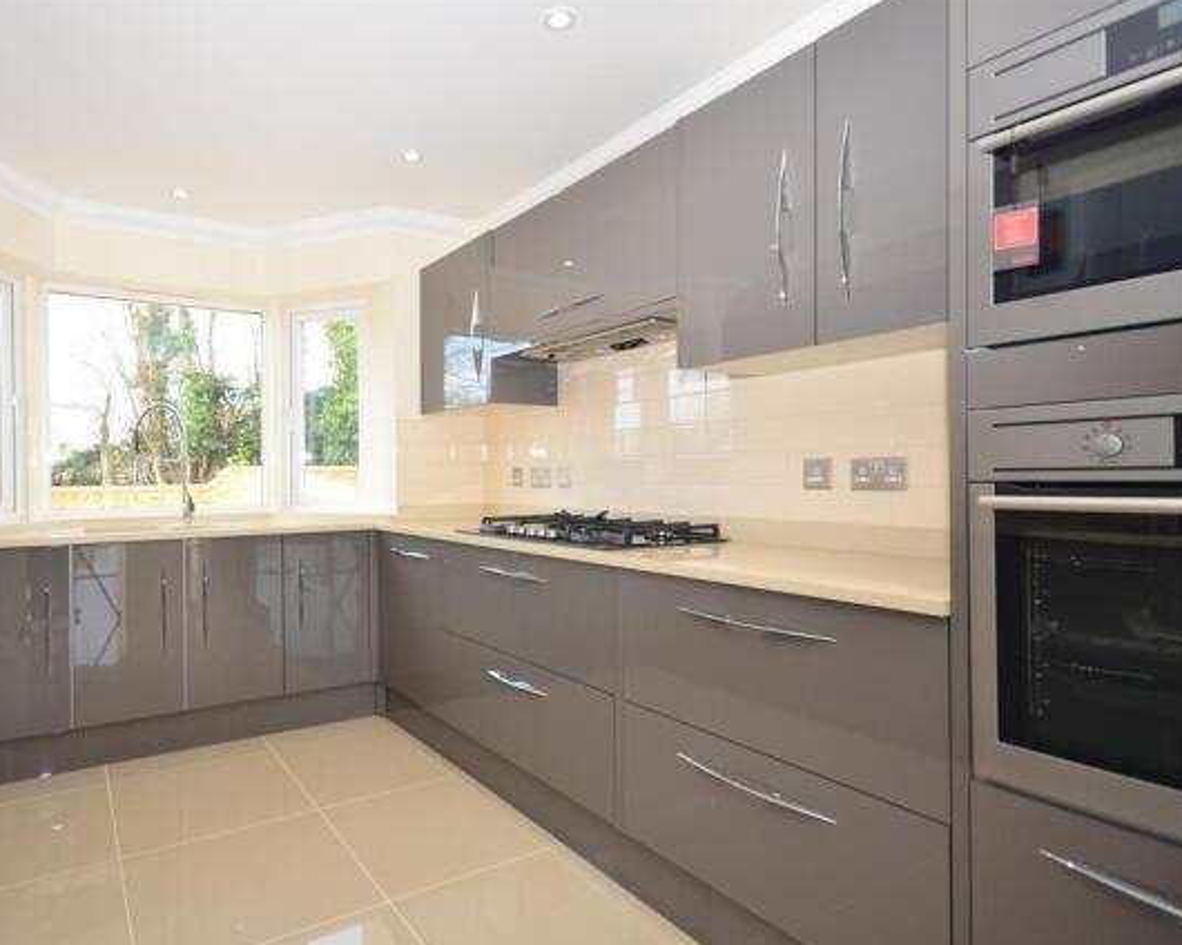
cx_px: 462
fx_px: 790
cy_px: 472
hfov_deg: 72.7
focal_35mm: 23
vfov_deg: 61.8
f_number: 5.6
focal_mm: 13
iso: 640
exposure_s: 1/200
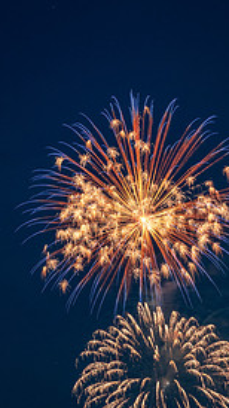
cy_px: 354
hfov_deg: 8.0
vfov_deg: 14.1
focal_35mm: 151
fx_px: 1631
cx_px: 102
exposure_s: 9.3
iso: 400
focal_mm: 55
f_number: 8
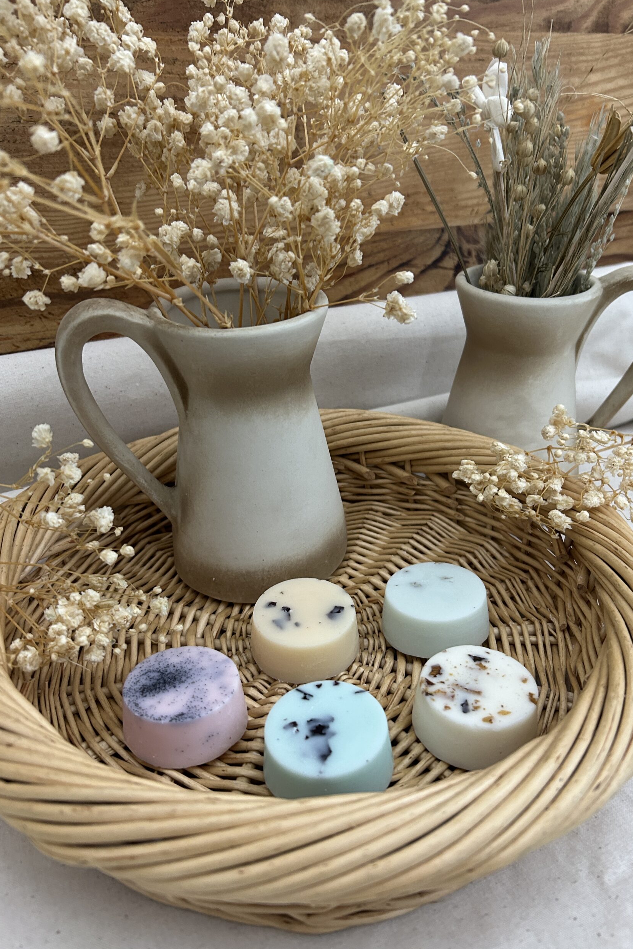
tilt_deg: -29.9
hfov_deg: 46.4
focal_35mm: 28
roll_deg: -0.3
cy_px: 474
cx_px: 330
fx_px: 738
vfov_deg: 65.5
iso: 200
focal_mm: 5.7
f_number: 1.5
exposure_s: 1/50
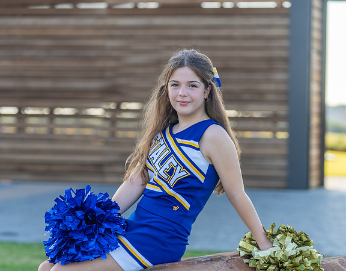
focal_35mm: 133
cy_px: 156
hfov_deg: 14.7
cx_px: 188
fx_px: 1345
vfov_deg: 11.5
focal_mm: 100
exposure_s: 1/400
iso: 100
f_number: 3.2
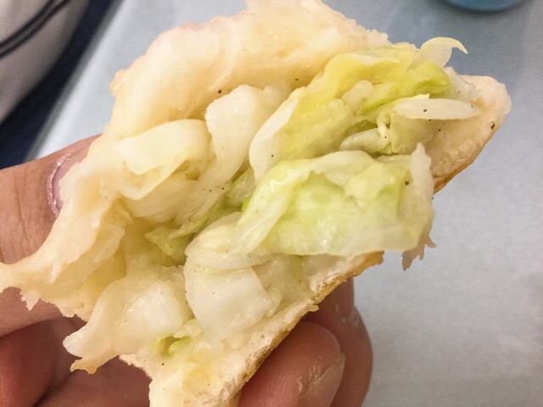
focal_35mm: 31
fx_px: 486
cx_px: 272
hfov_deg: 58.4
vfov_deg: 45.4
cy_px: 204
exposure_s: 1/30
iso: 100
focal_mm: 3.3
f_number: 2.4
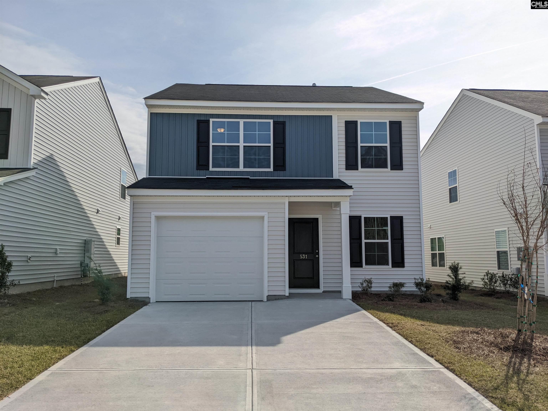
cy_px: 206
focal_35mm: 27
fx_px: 427
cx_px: 274
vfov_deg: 51.4
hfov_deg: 65.3
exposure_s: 1/4695
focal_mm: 4.38
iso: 58
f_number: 1.73
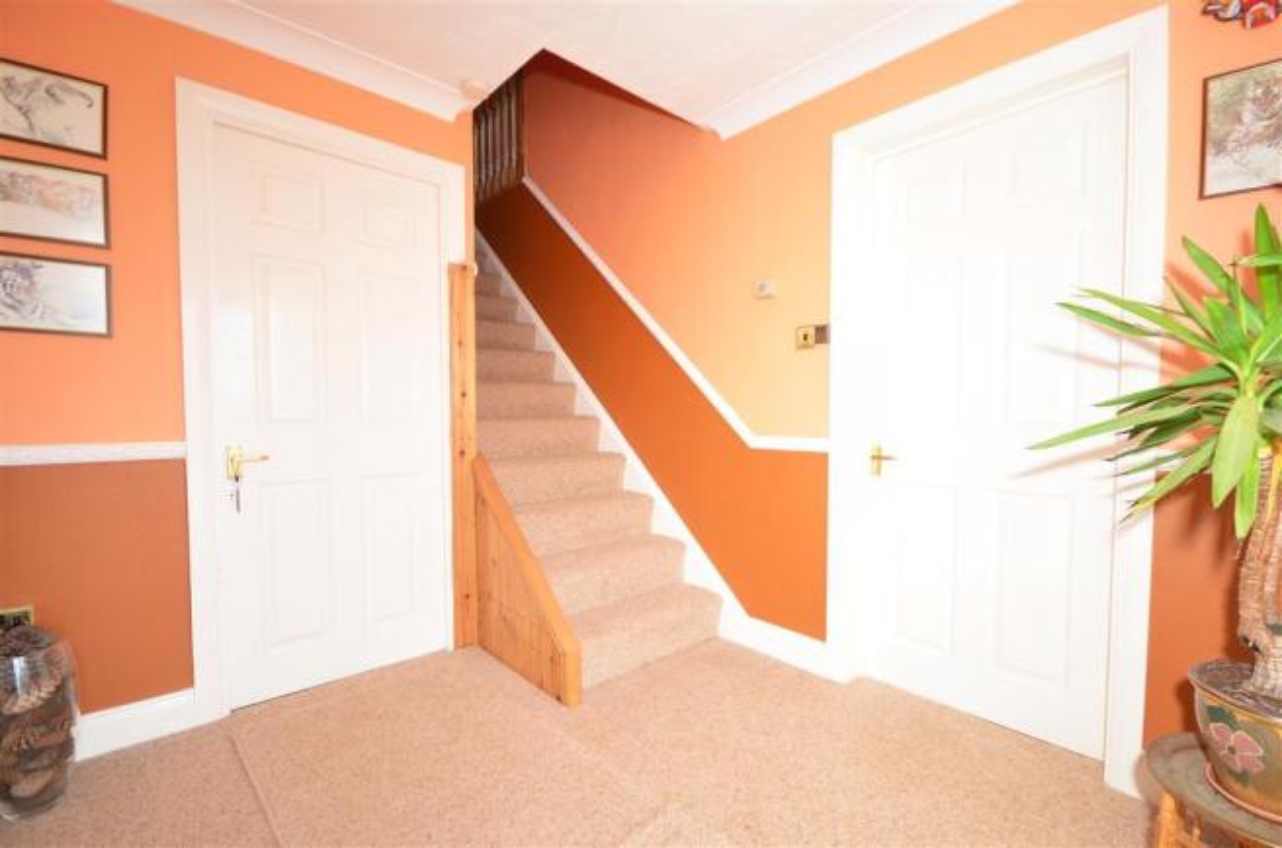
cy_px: 424
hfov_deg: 100.5
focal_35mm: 15
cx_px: 641
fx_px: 533
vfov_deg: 77.0
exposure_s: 2
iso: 200
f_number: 5
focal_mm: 10
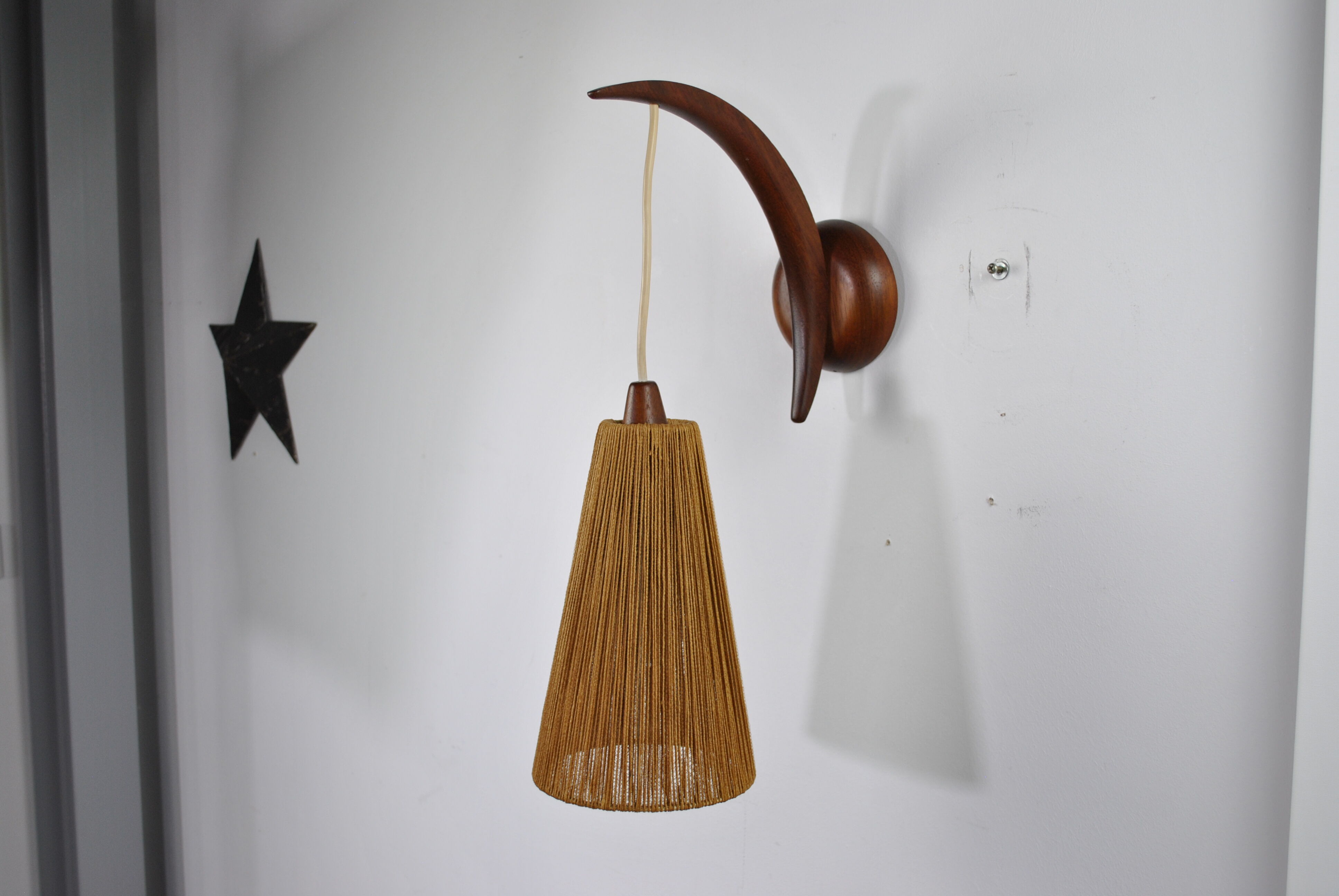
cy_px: 448
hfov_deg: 53.1
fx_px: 1341
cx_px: 670
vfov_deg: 37.0
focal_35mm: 36
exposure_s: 1/50
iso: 200
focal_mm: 24
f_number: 5
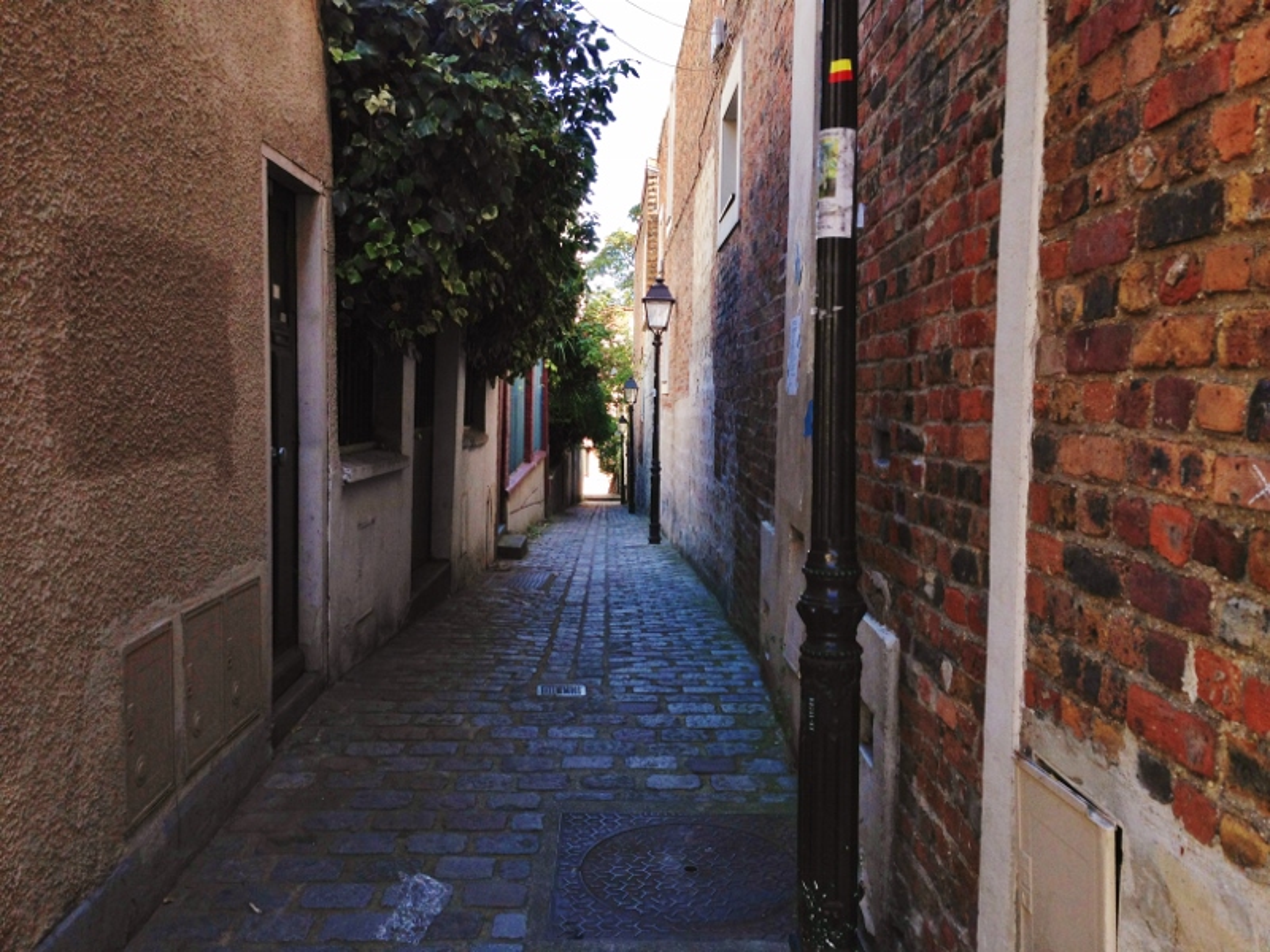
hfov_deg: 55.4
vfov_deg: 42.9
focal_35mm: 33
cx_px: 635
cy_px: 476
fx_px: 1211
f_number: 2.4
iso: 50
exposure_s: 1/156
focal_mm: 4.13
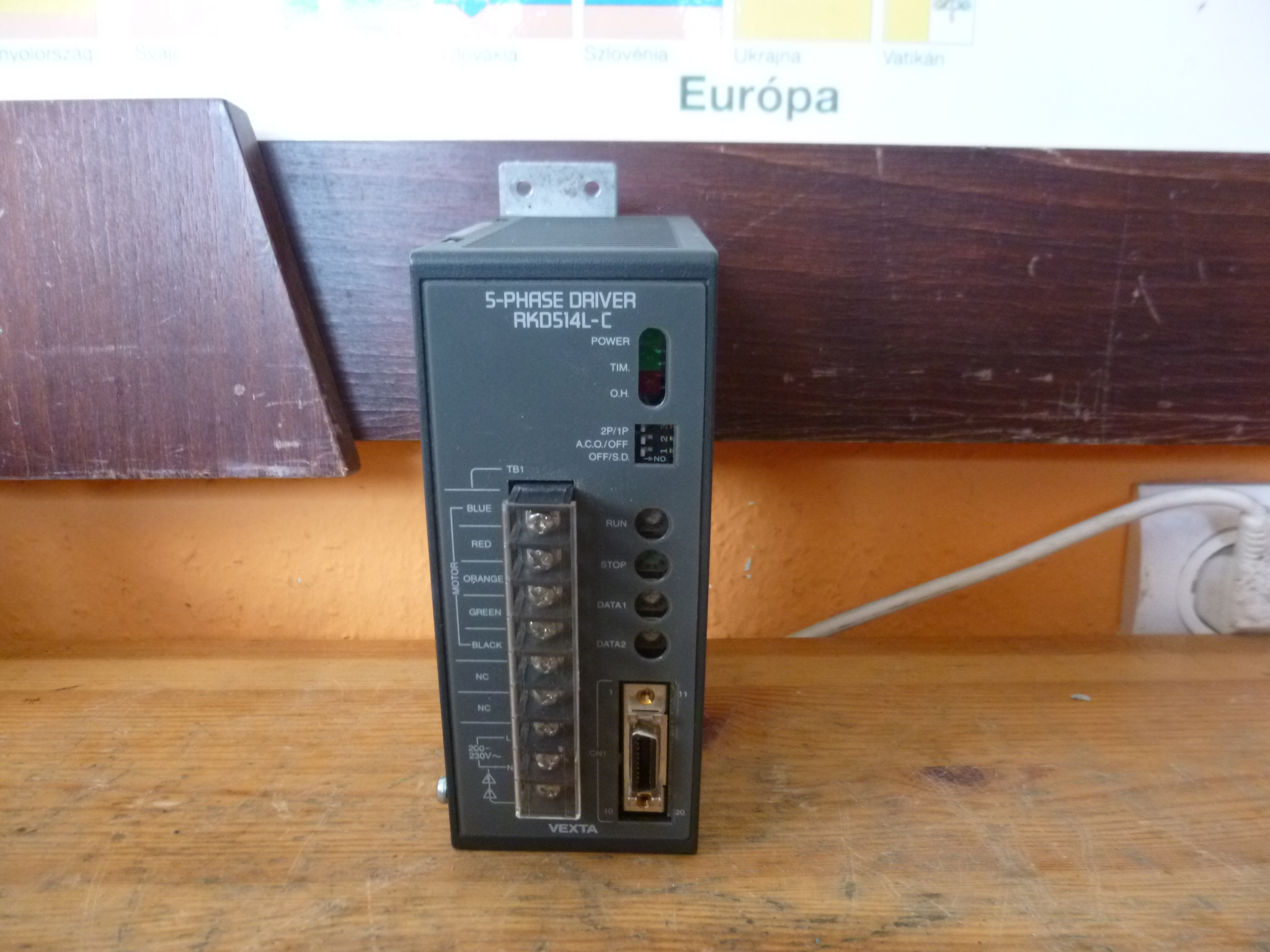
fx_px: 917
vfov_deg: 54.9
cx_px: 635
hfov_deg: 69.4
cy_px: 476
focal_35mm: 25
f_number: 3.1
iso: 400
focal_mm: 4.5
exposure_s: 1/15
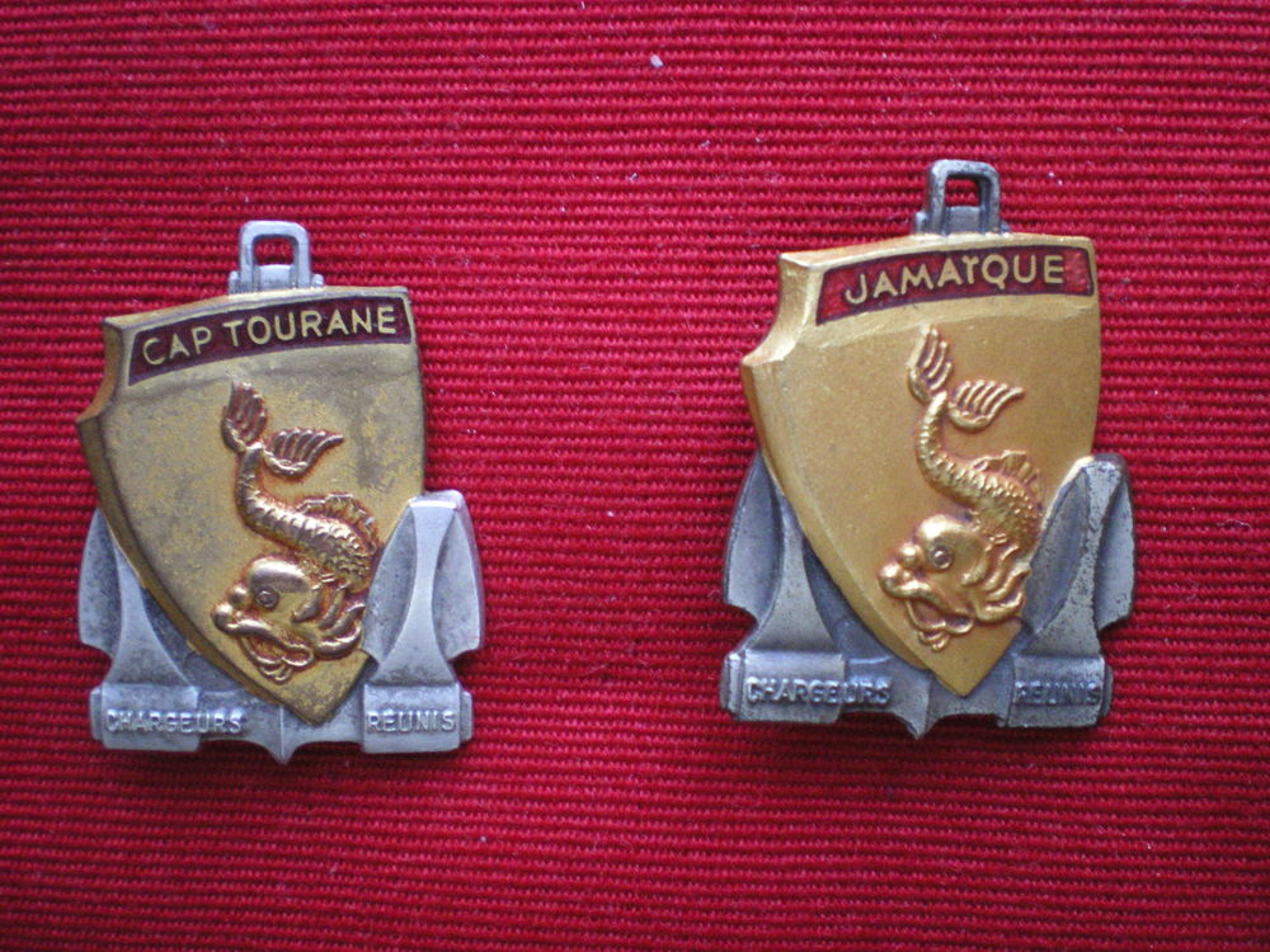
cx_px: 635
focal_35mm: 38
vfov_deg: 37.7
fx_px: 1394
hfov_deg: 49.0
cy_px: 476
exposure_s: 1/30
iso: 400
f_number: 3.1
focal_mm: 6.3
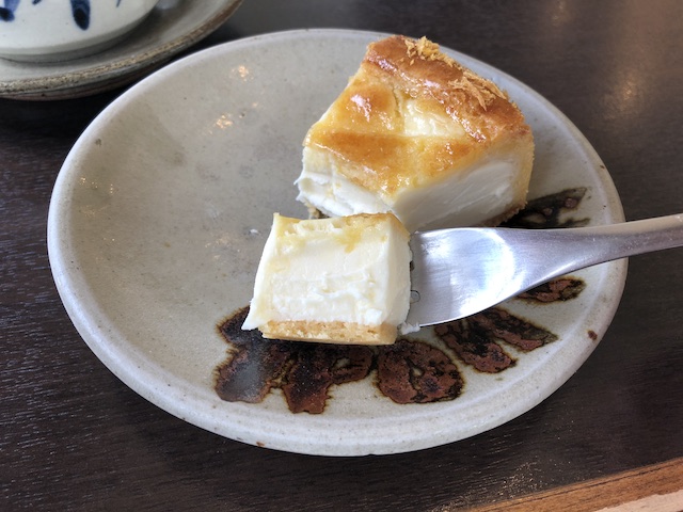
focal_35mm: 28
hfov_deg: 63.4
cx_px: 342
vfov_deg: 49.7
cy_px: 256
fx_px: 552
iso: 32
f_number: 1.8
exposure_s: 1/100
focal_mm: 4
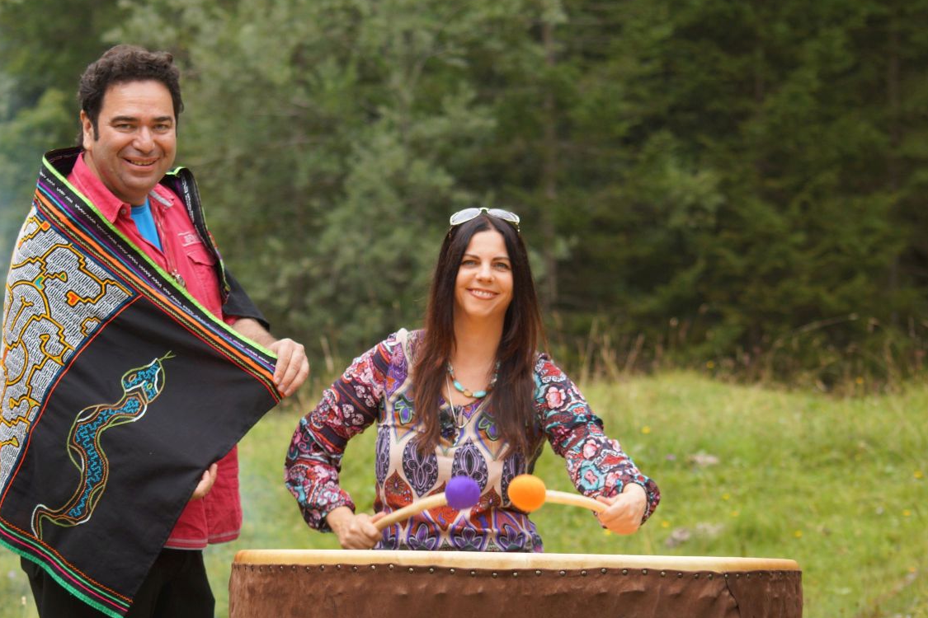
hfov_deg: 11.4
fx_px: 4640
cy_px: 400
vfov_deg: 7.6
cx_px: 318
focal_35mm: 180
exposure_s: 1/250
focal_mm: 90
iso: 100
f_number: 4
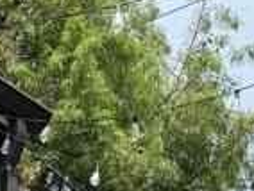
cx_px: 59
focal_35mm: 173
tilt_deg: +0.6
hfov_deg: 11.4
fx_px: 1272
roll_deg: -0.1
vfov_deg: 7.4
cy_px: 619
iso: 80
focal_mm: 6.76
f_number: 1.78
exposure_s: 1/2415
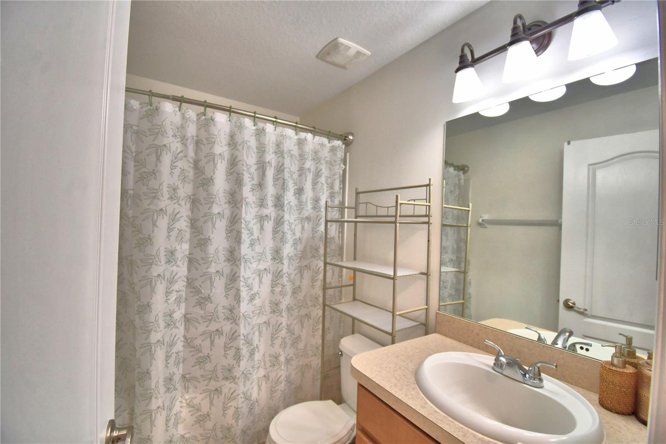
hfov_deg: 100.4
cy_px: 222
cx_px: 333
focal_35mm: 15
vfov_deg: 77.3
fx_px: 277
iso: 400
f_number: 4.5
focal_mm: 10
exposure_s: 1/100
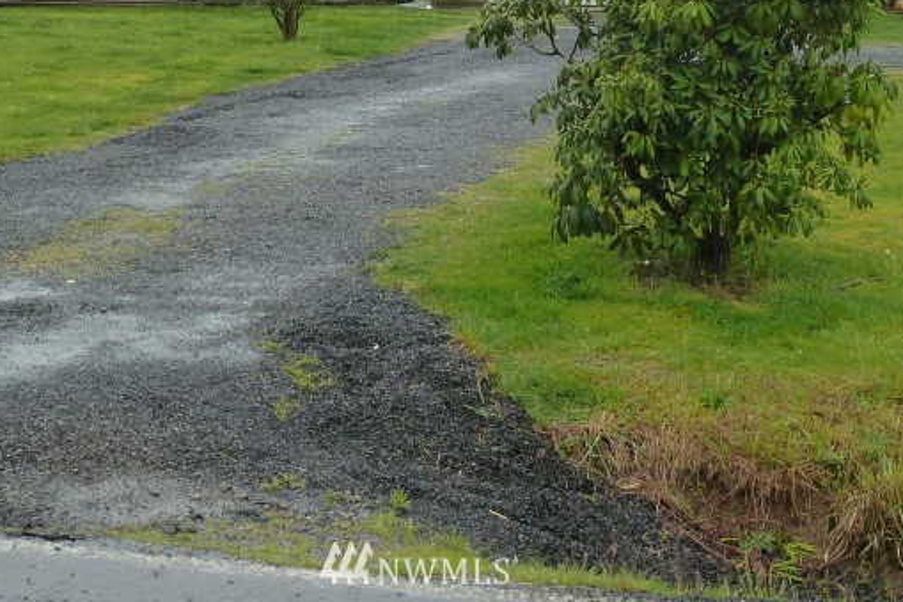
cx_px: 419
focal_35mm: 67
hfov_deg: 30.1
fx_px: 1680
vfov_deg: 19.5
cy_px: -51
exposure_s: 1/80
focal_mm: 5.3
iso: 125
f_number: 3.5
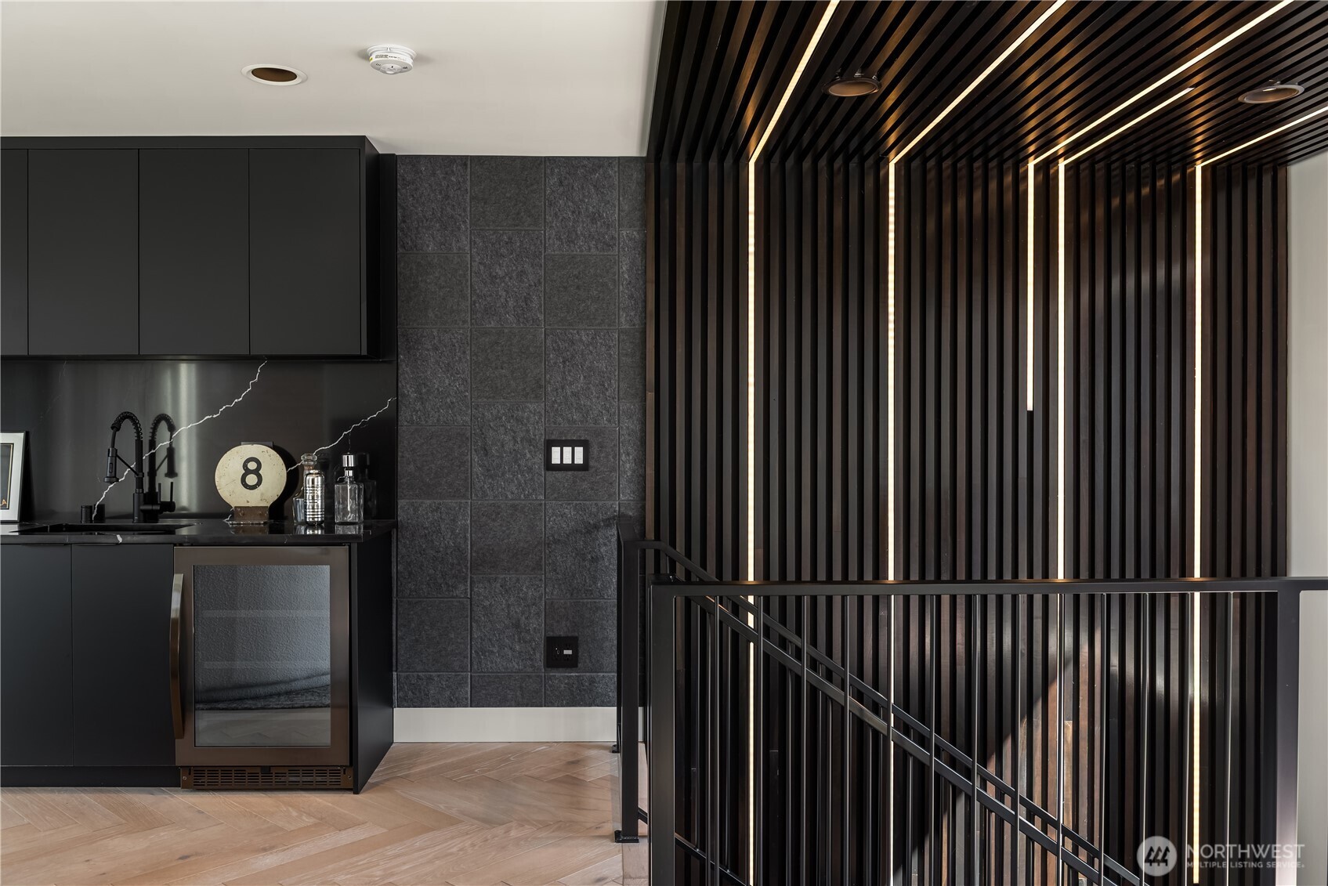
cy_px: 443
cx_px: 664
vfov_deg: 45.0
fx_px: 1070
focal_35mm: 29
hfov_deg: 63.6
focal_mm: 29
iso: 100
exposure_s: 1/8
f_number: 7.1
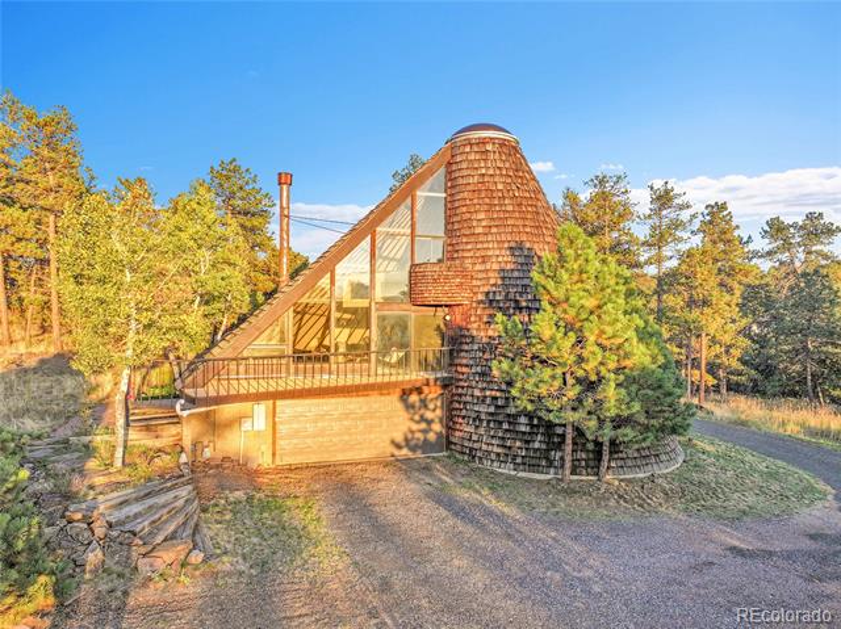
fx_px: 583
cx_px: 420
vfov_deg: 56.8
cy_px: 314
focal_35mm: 24
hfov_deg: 71.6
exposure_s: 1/500
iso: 130
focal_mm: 12.29
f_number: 2.8
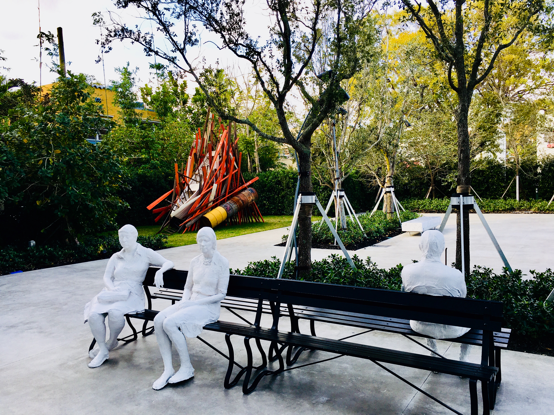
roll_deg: +0.8
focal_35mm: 29
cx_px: 277
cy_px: 208
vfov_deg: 48.2
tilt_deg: +0.1
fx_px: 464
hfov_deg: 61.7
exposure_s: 1/430
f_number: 2.2
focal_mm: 4.15
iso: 25
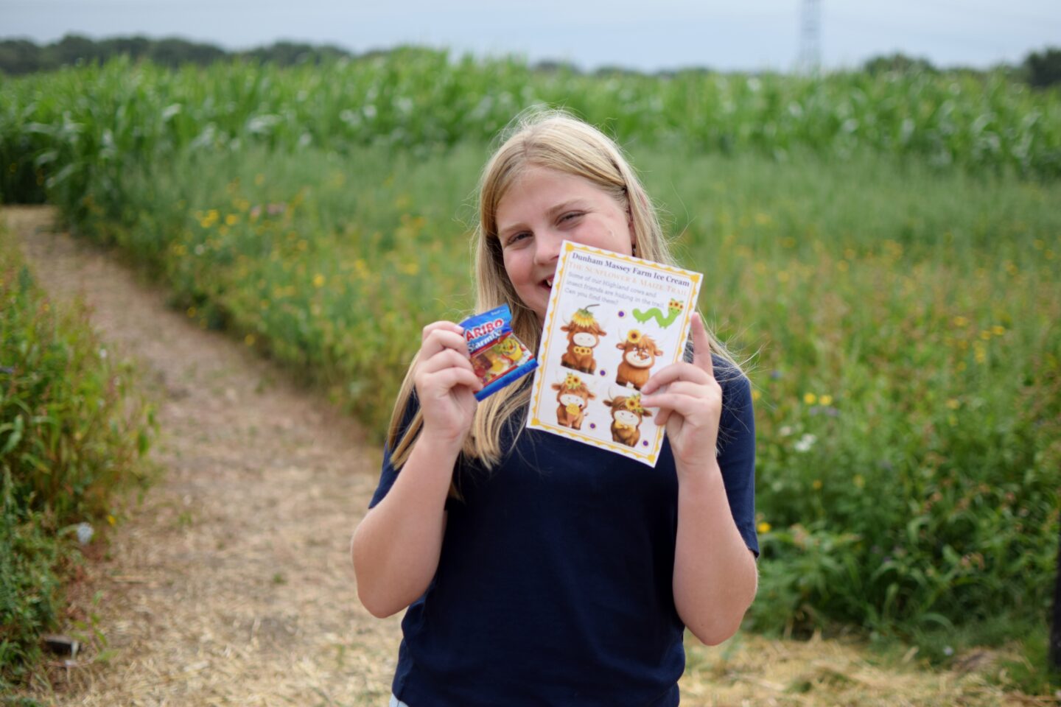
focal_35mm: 52
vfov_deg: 25.8
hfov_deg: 37.9
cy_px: 354
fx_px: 1547
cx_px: 530
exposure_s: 1/2500
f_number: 1.8
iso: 100
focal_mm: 35
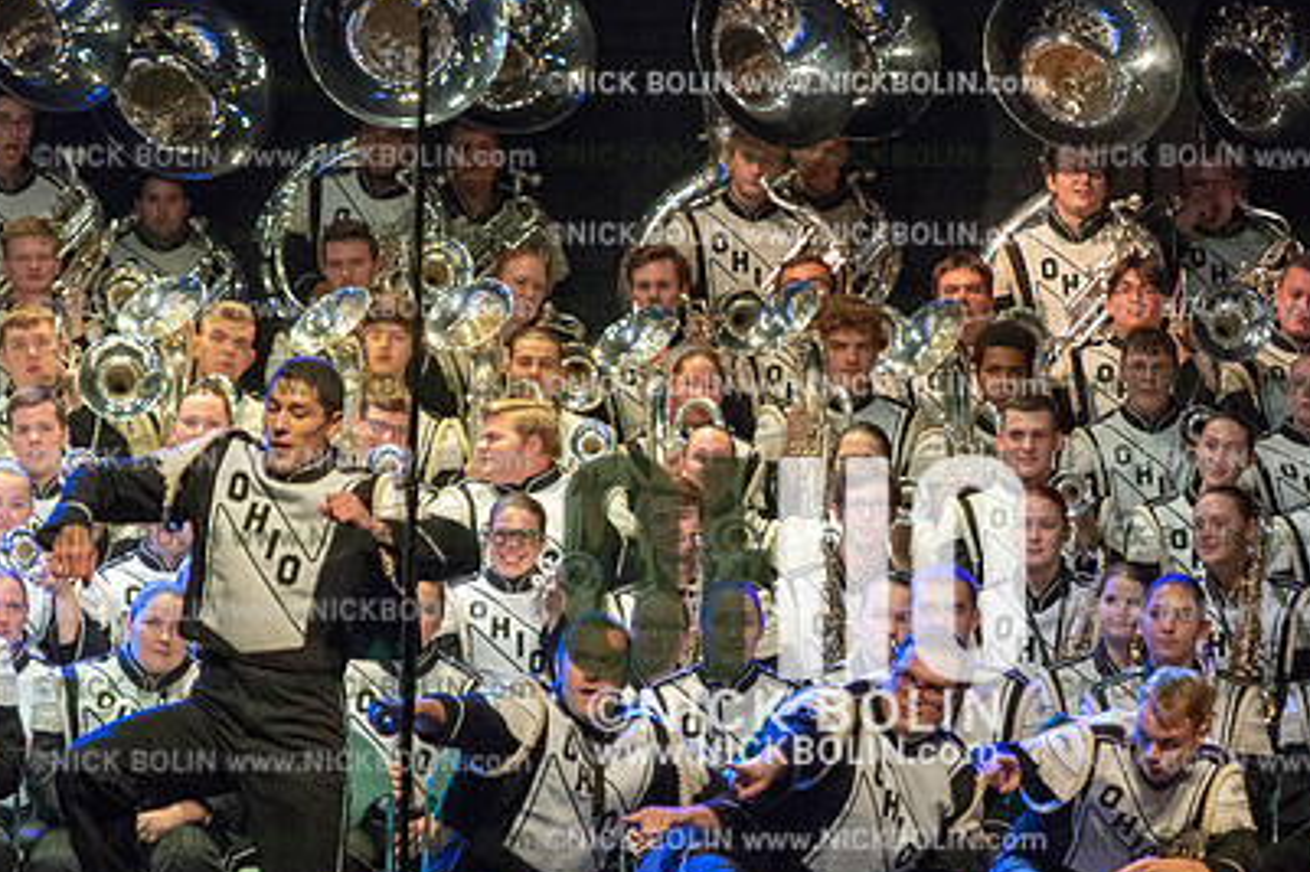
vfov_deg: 4.5
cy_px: 611
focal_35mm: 304
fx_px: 11057
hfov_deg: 6.8
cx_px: 794
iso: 8000
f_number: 5.6
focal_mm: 210
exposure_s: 1/400
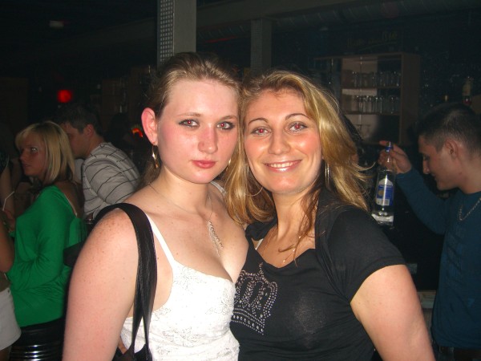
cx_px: 240
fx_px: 528
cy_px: 180
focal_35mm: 38
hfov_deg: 49.0
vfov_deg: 37.7
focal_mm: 7.9
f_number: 2.8
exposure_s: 1/60
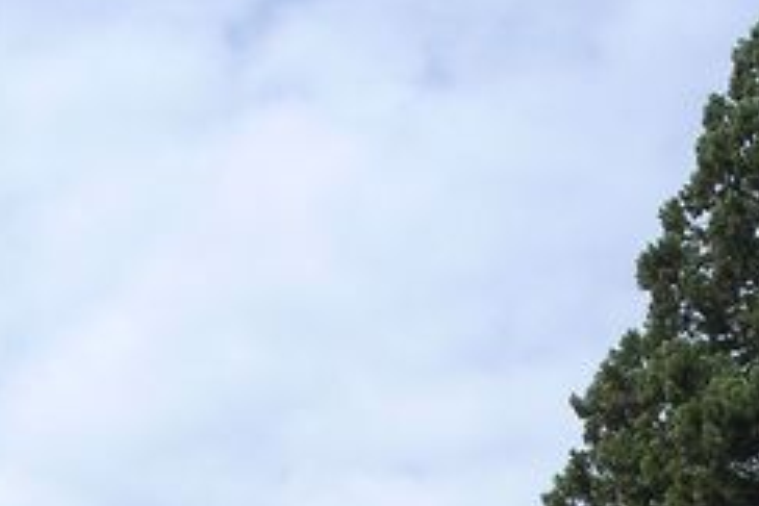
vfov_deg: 12.2
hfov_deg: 19.3
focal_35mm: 104
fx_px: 2192
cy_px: 884
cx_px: 681
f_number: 5.6
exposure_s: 1/362
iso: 100
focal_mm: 5.8
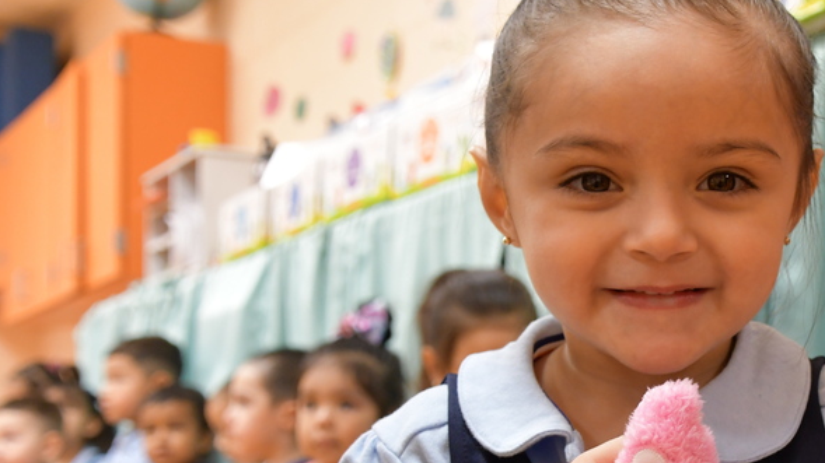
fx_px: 1553
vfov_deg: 16.9
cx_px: 671
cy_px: 335
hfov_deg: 29.0
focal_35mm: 71
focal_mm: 26
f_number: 4.5
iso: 1600
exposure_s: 1/80
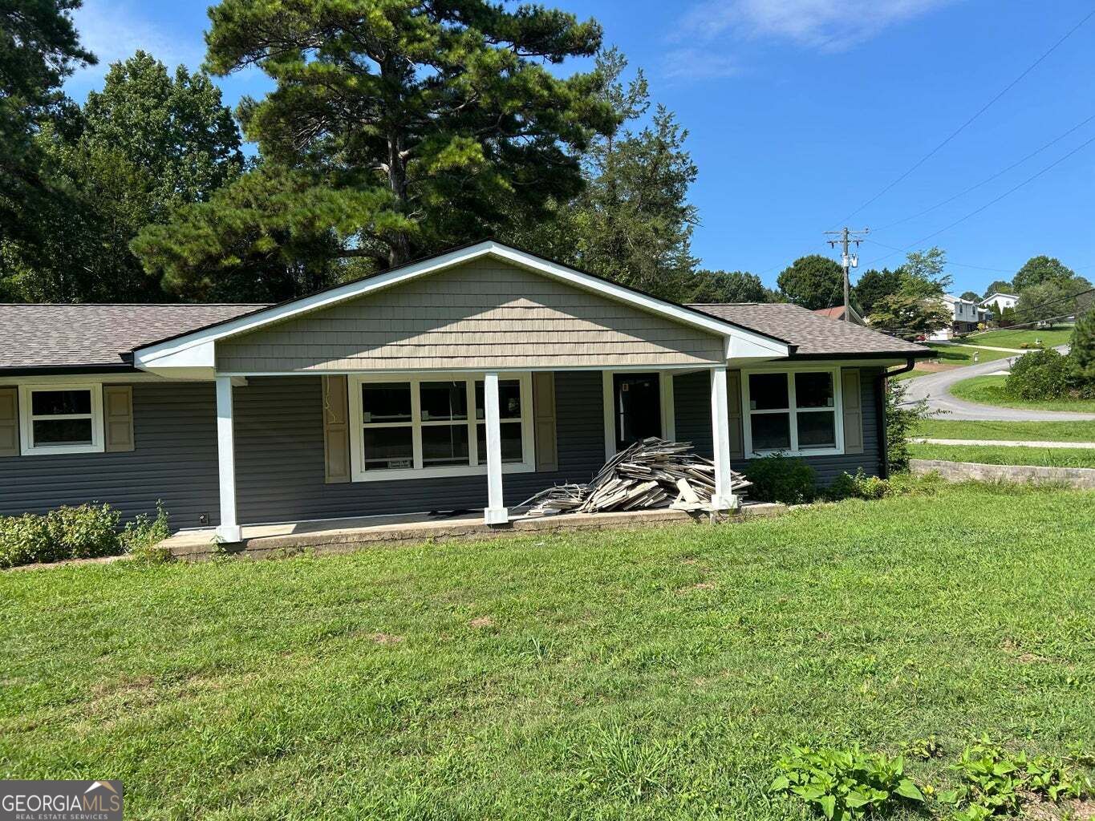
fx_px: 823
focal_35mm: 26
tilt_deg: +1.9
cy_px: 410
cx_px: 548
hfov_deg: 67.3
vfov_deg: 53.1
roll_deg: +1.9
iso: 50
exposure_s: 1/2404
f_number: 1.5
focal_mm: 5.7
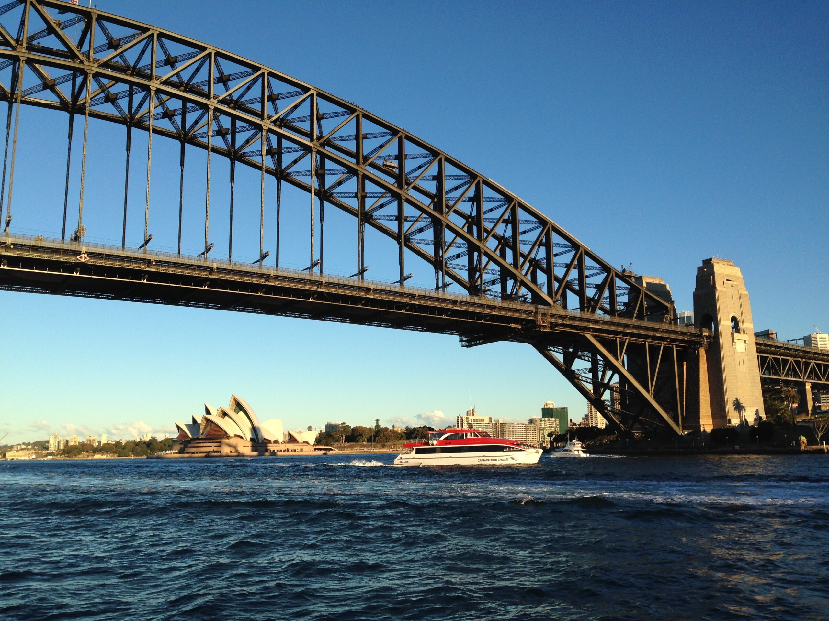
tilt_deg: +9.0
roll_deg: +1.7
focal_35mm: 33
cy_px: 310
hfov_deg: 55.4
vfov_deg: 42.9
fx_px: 790
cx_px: 414
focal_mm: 4.12
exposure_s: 1/985
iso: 50
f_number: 2.4
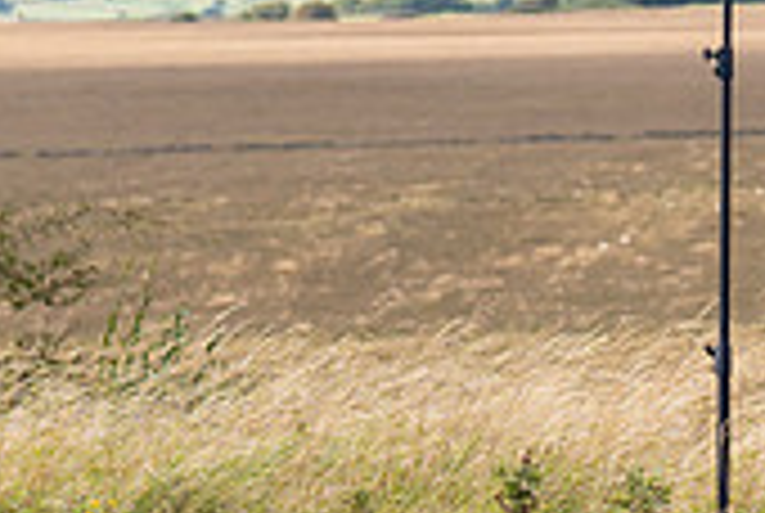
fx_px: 10260
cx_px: -368
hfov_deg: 4.2
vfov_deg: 2.9
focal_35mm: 482
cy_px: -114
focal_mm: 72
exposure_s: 1/800
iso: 100
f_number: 4
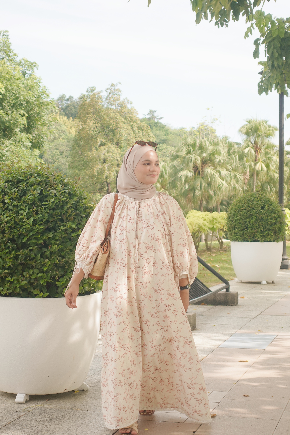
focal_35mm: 70
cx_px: 145
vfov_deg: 28.8
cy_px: 218
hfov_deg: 19.5
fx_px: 846
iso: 125
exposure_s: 1/800
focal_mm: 25.7
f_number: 2.8
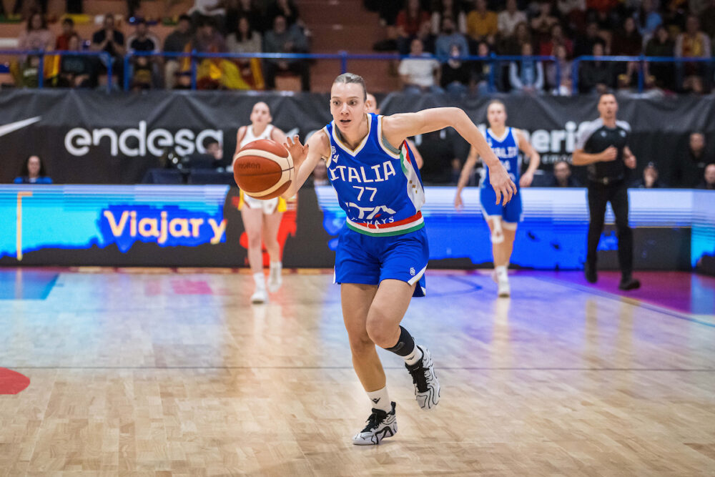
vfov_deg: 13.7
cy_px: 238
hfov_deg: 20.4
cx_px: 358
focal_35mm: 100
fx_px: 1986
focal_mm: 100
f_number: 2.8
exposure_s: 1/1000
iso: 5000
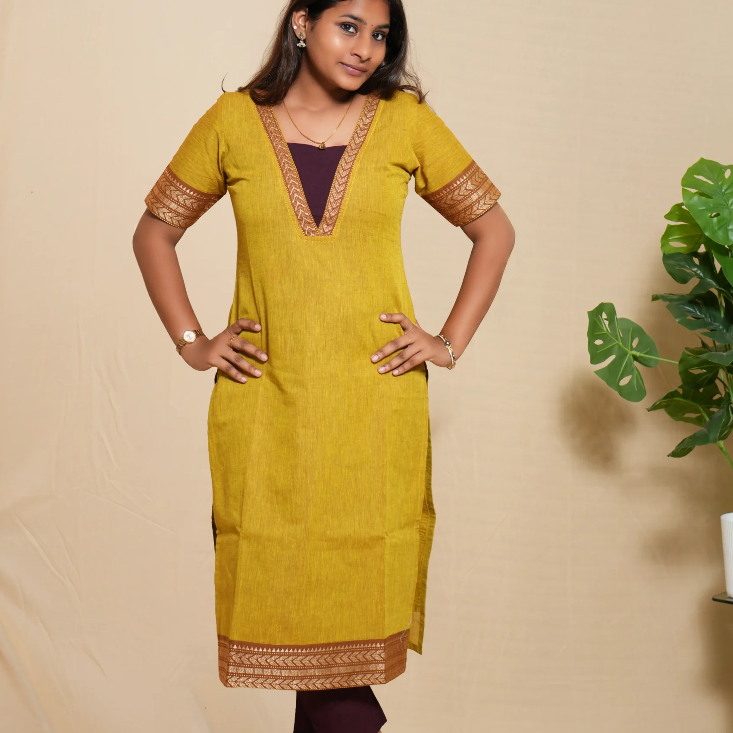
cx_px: 365
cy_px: 355
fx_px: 2300
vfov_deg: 18.1
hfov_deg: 18.1
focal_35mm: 96
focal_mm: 50
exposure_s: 1/125
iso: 250
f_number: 1.8
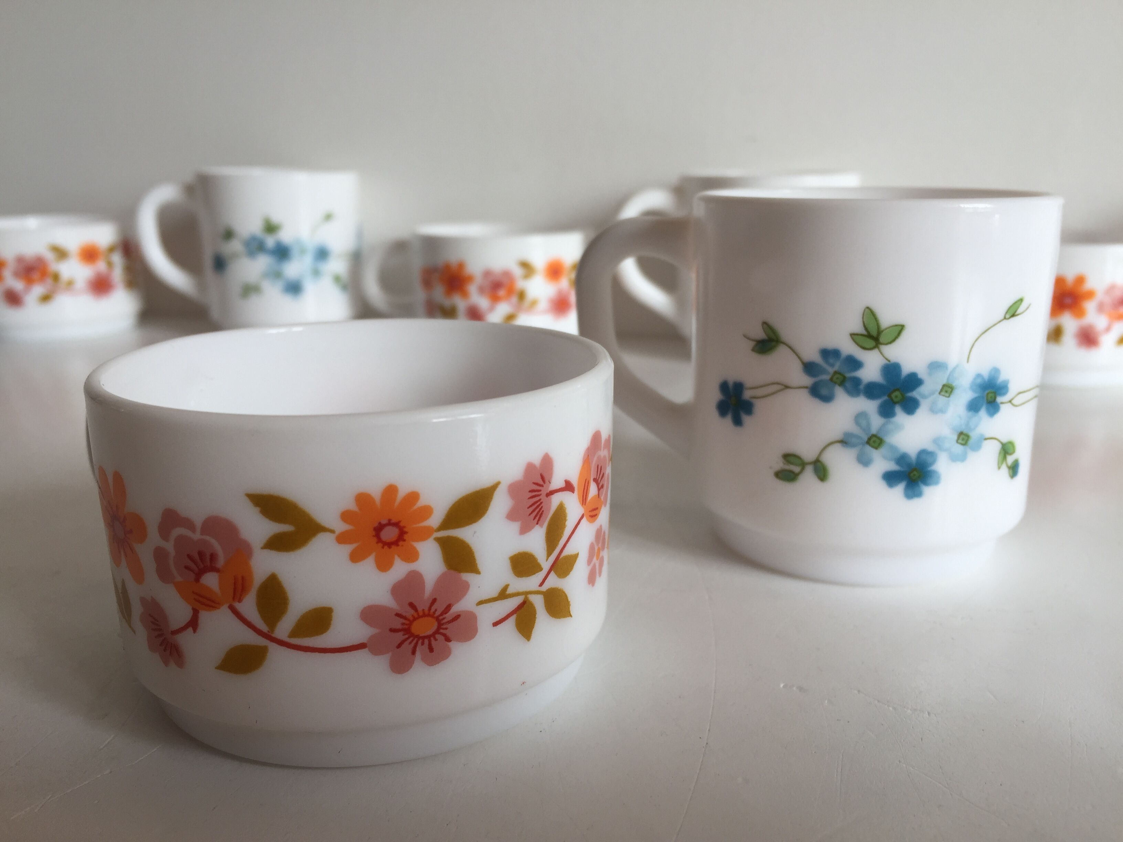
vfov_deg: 48.2
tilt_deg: -15.0
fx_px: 941
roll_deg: +1.1
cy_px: 421
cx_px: 562
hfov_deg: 61.7
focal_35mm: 29
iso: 32
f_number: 2.2
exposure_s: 1/113
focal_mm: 4.15
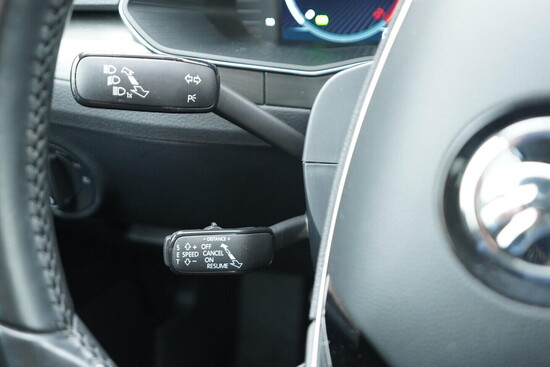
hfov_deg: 53.1
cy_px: 184
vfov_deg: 36.9
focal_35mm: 36
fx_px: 550
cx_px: 275
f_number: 2.8
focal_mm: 24
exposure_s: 1/40
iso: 1250
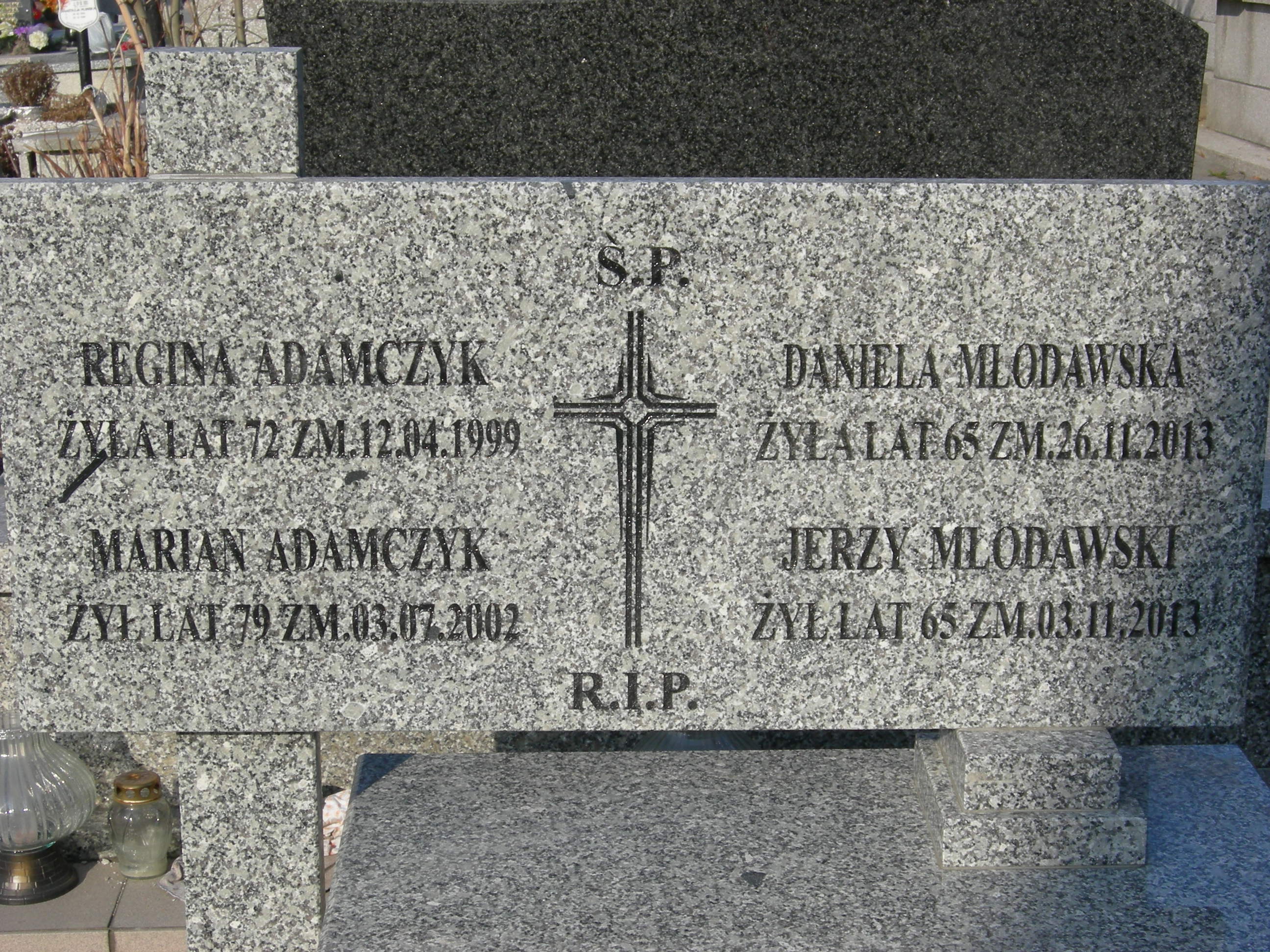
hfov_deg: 29.4
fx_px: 2421
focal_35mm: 66
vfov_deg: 22.3
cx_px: 635
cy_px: 476
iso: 64
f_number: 7
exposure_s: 1/230
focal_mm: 13.7
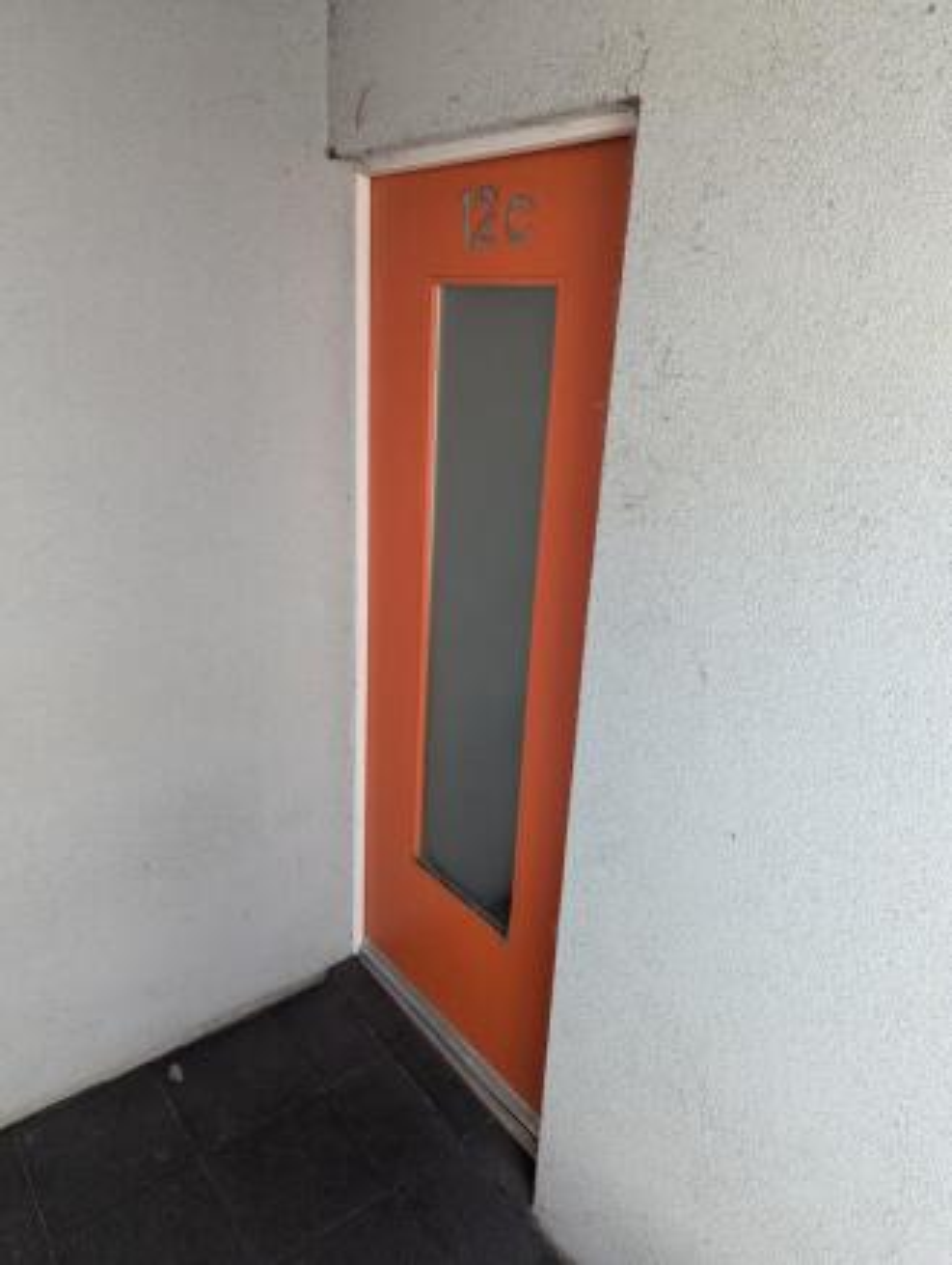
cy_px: 632
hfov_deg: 56.9
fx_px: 878
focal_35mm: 24
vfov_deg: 71.5
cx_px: 476
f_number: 1.85
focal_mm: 6.81
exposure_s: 1/124
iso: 54
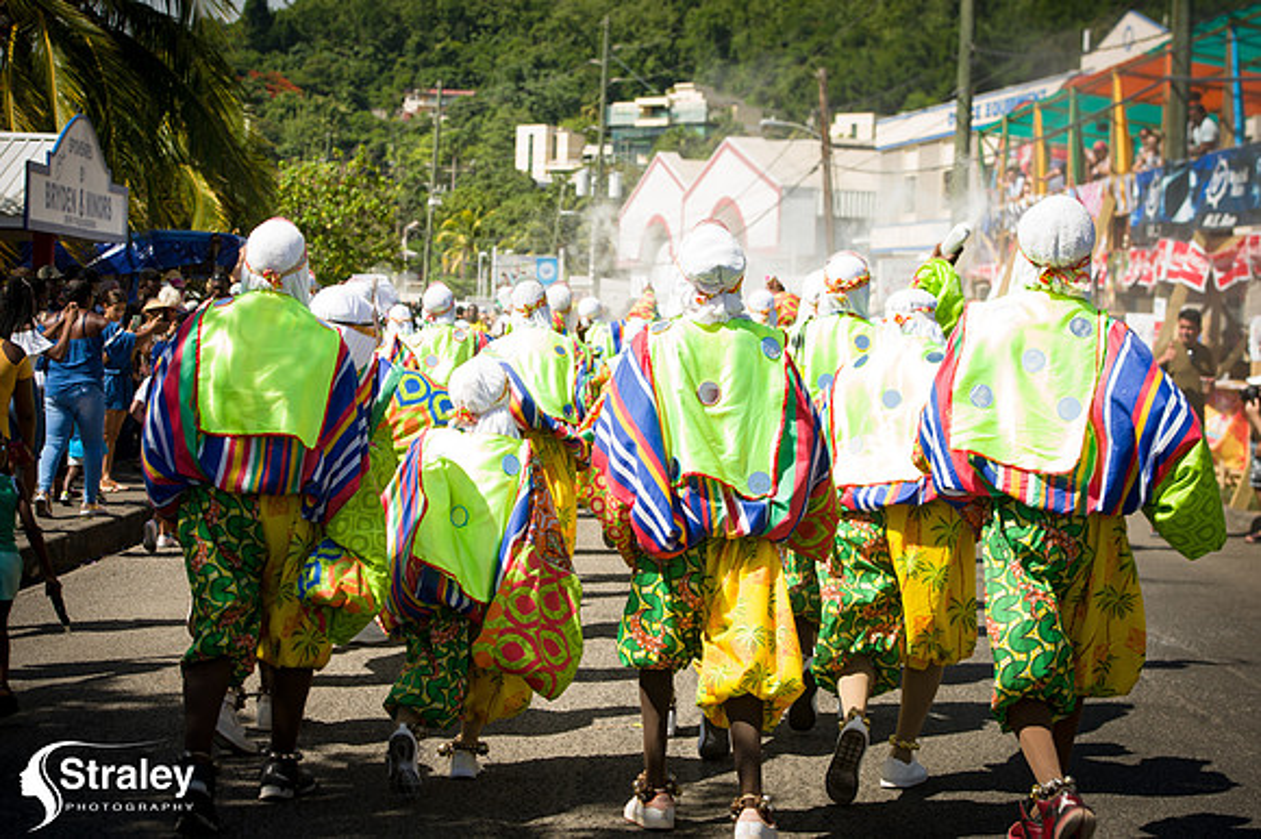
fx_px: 2450
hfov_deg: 28.9
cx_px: 630
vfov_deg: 19.4
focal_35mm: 70
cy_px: 420
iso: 100
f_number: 6.3
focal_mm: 70
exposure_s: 1/200
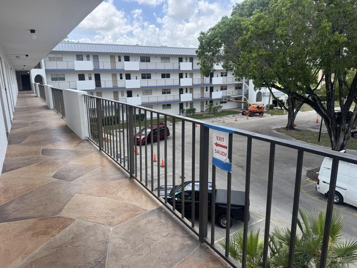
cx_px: 178
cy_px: 134
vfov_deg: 56.8
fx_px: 248
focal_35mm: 24
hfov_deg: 71.6
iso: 80
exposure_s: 1/1456
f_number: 1.78
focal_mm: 6.76
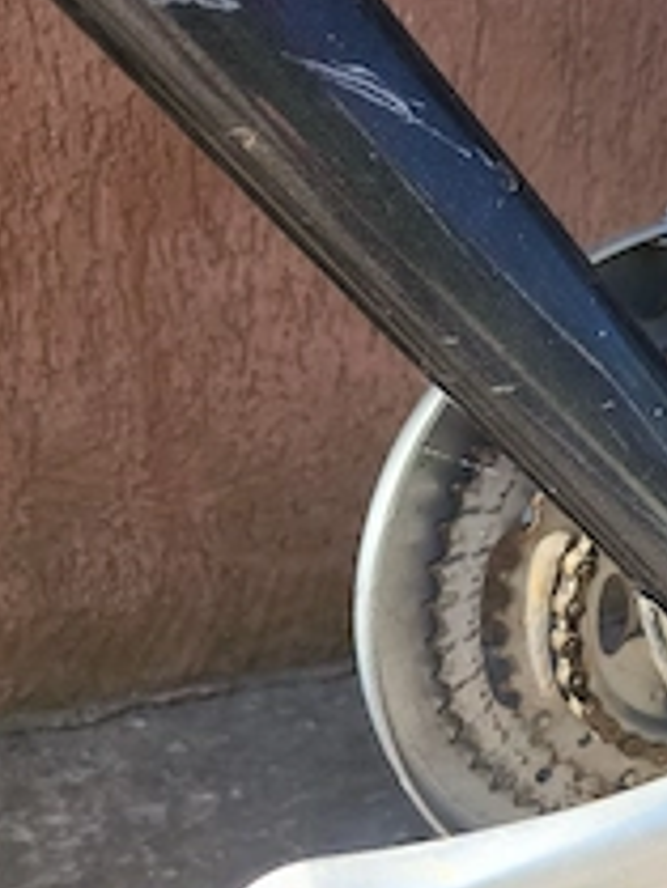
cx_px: 582
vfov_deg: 41.1
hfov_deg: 31.6
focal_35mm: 44
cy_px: 710
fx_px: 1129
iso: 20
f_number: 1.8
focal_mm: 5.4
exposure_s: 1/417
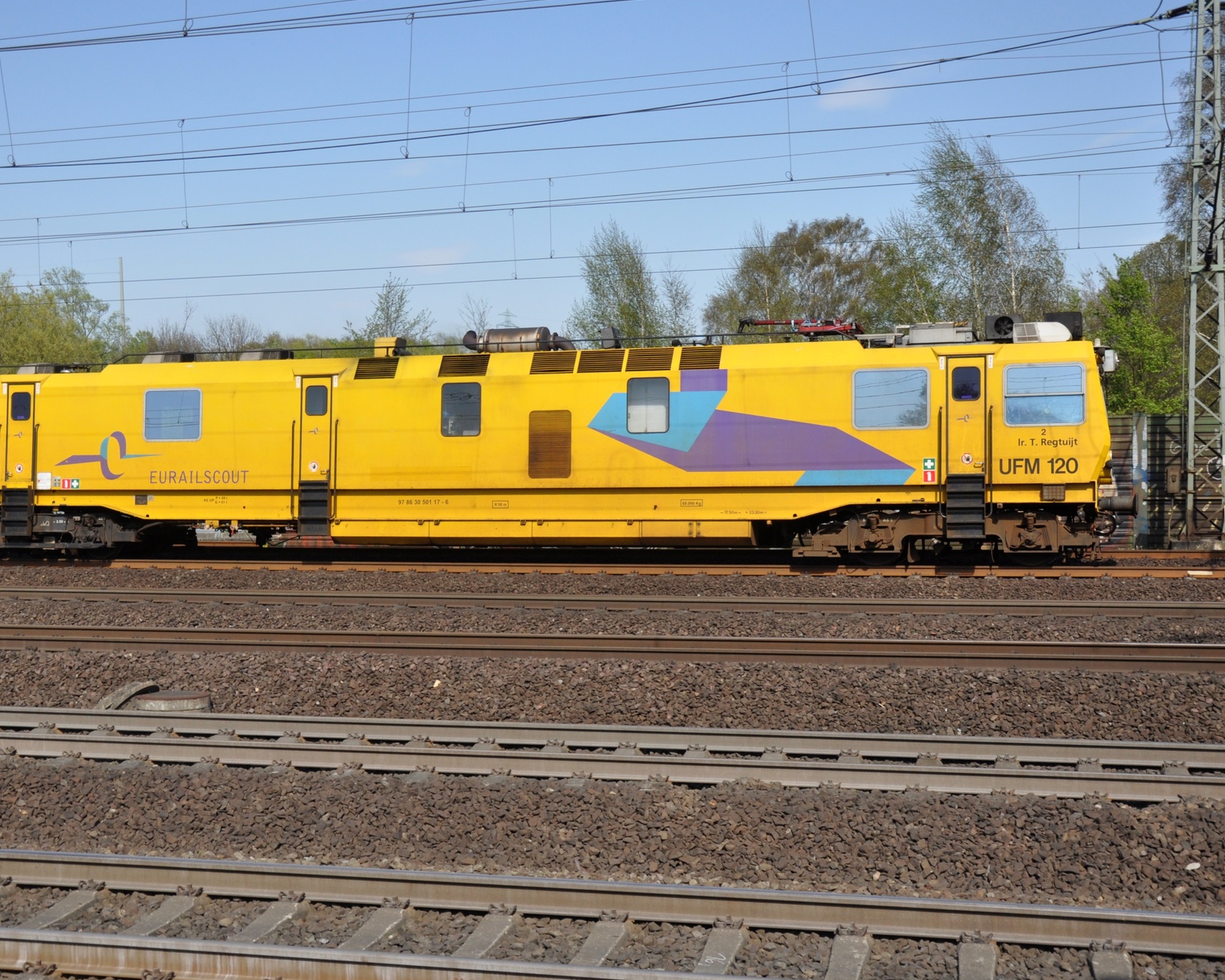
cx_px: 517
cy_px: 483
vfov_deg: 33.4
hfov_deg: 41.0
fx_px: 1631
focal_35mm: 45
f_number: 5.6
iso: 400
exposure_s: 1/1500
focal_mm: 26
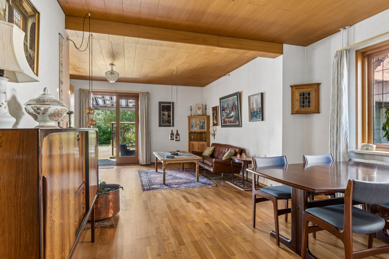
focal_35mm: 21
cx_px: 194
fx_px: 227
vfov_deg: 59.5
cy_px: 130
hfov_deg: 81.2
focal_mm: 14
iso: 200
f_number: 8
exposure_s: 1/2
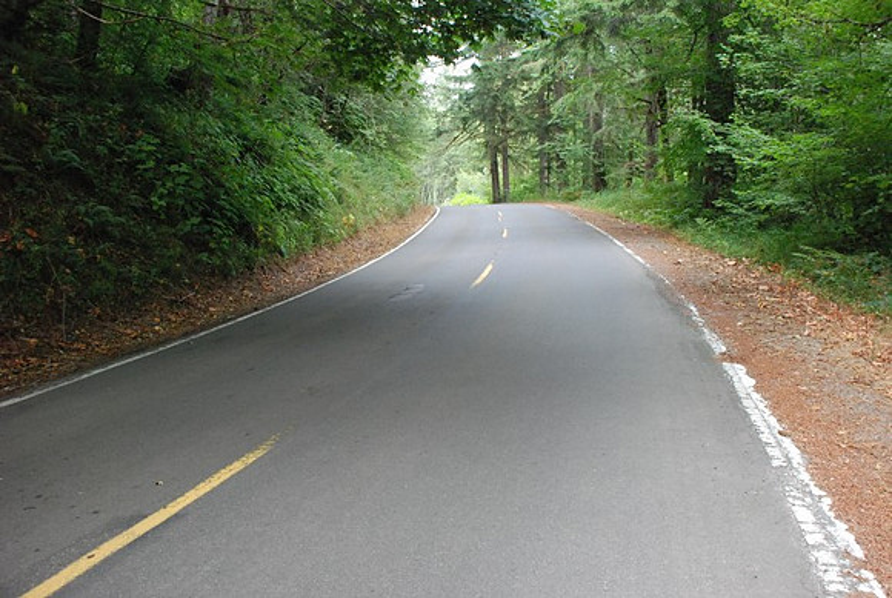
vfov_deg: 40.1
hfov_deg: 57.1
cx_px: 446
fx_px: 819
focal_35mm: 33
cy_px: 299
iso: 1600
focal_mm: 22
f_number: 4
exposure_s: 1/160
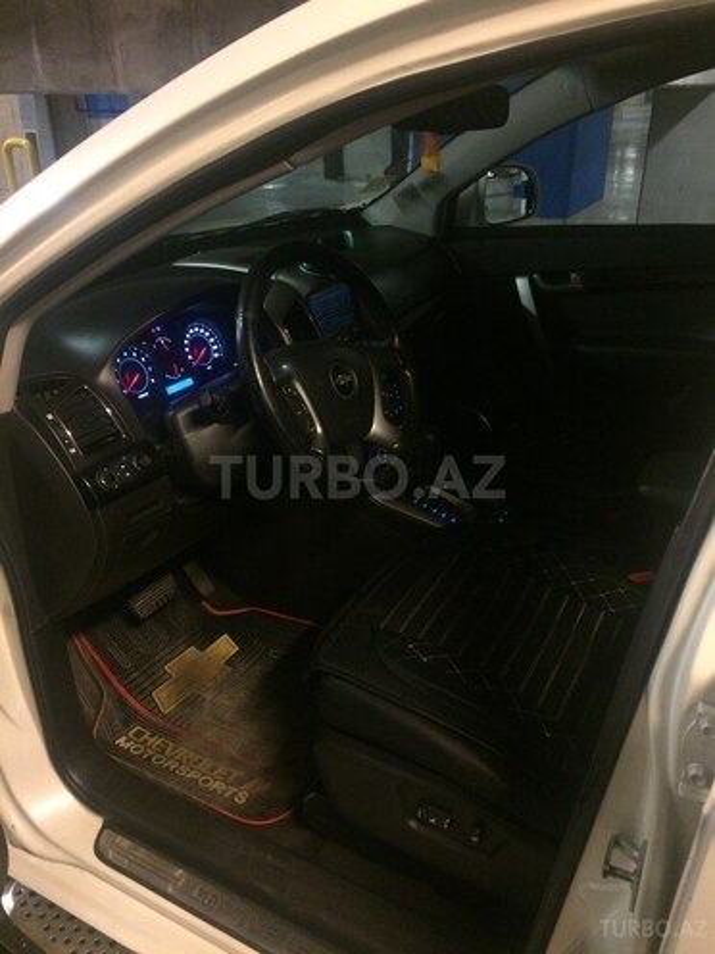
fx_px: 799
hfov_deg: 48.2
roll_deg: +1.3
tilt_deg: -27.0
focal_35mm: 29
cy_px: 477
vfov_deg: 61.7
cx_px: 358
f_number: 2.2
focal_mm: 4.15
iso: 320
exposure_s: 1/25
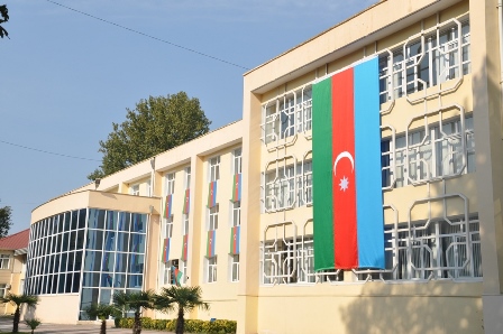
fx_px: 670
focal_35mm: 48
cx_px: 252
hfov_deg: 41.1
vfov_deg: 28.0
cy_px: 167
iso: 200
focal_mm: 32
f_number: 10
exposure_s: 1/400
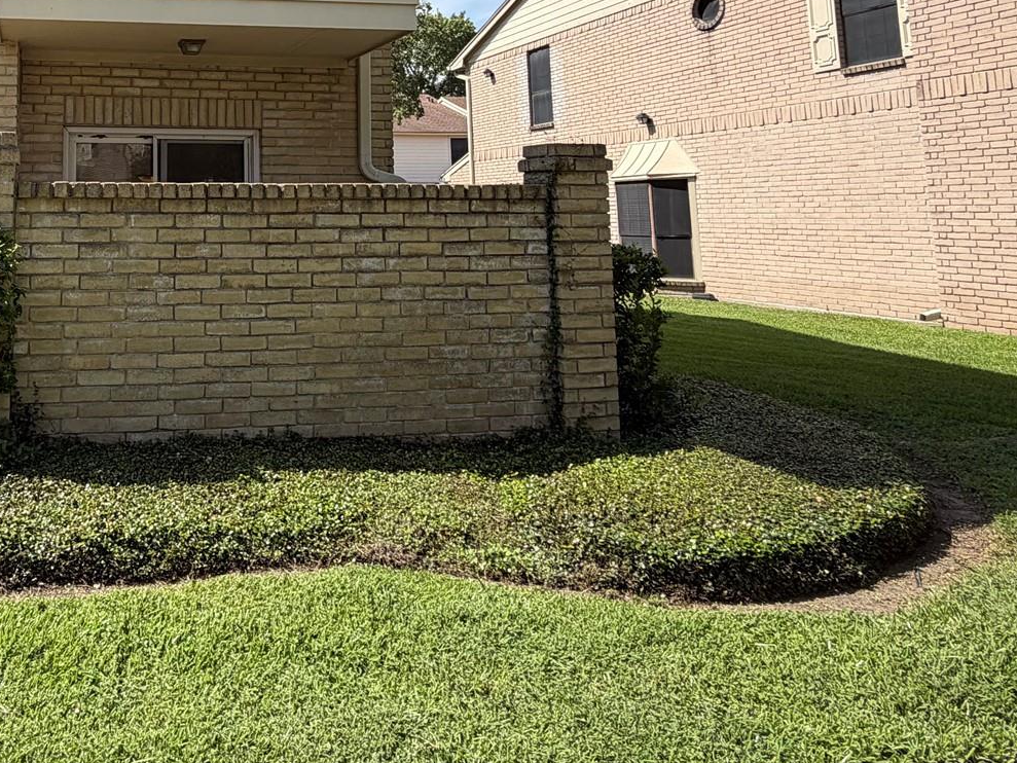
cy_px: 124
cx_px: 184
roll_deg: +1.0
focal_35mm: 29
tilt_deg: +6.3
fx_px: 852
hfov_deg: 56.5
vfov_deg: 45.2
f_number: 2.2
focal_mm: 2.22
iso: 25
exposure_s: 1/770
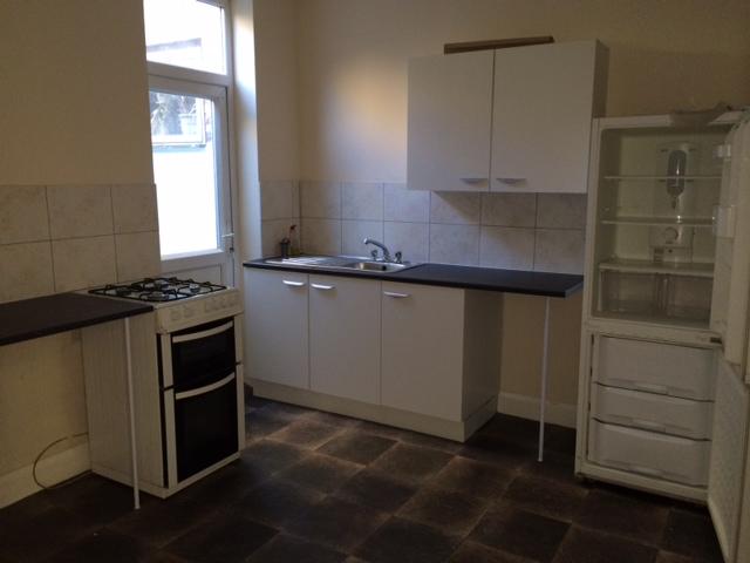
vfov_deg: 46.8
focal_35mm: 30
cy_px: 282
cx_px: 375
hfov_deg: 60.0
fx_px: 650
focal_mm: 4.12
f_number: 2.2
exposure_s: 1/30
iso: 160
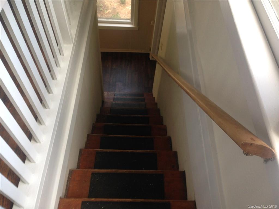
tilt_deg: -53.9
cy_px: 104
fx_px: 266
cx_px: 140
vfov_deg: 42.9
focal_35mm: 33
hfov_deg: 55.4
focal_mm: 4.12
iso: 50
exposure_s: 1/30
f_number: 2.4
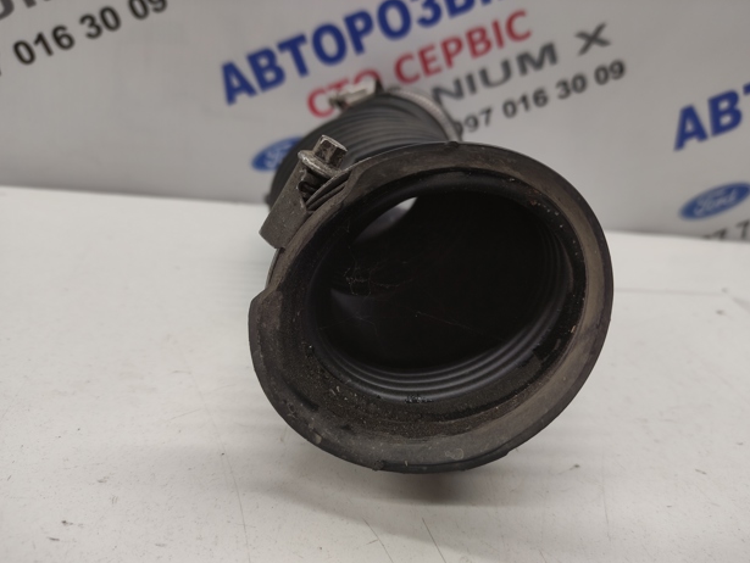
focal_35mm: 26
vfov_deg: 53.1
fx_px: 564
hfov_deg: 67.3
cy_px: 288
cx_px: 380
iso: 101
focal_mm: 5.43
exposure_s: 1/100
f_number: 1.89
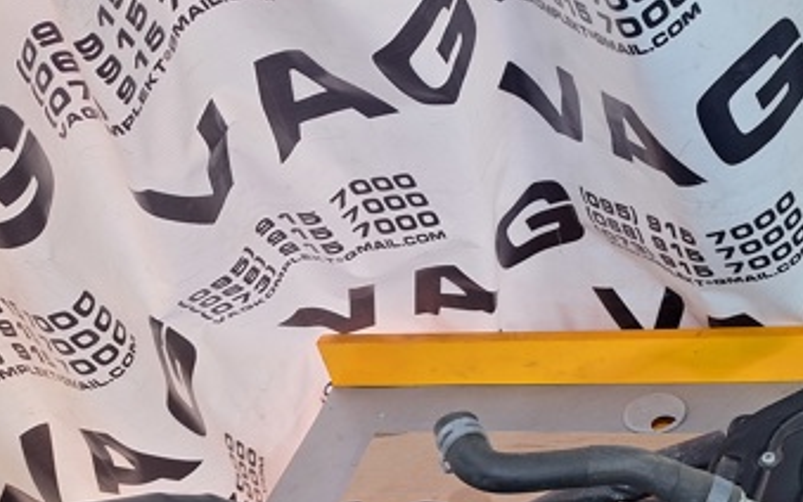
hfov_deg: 41.1
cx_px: 673
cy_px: 482
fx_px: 1007
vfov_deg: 26.7
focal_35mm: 46
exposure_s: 1/50
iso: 80
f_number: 1.8
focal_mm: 5.54
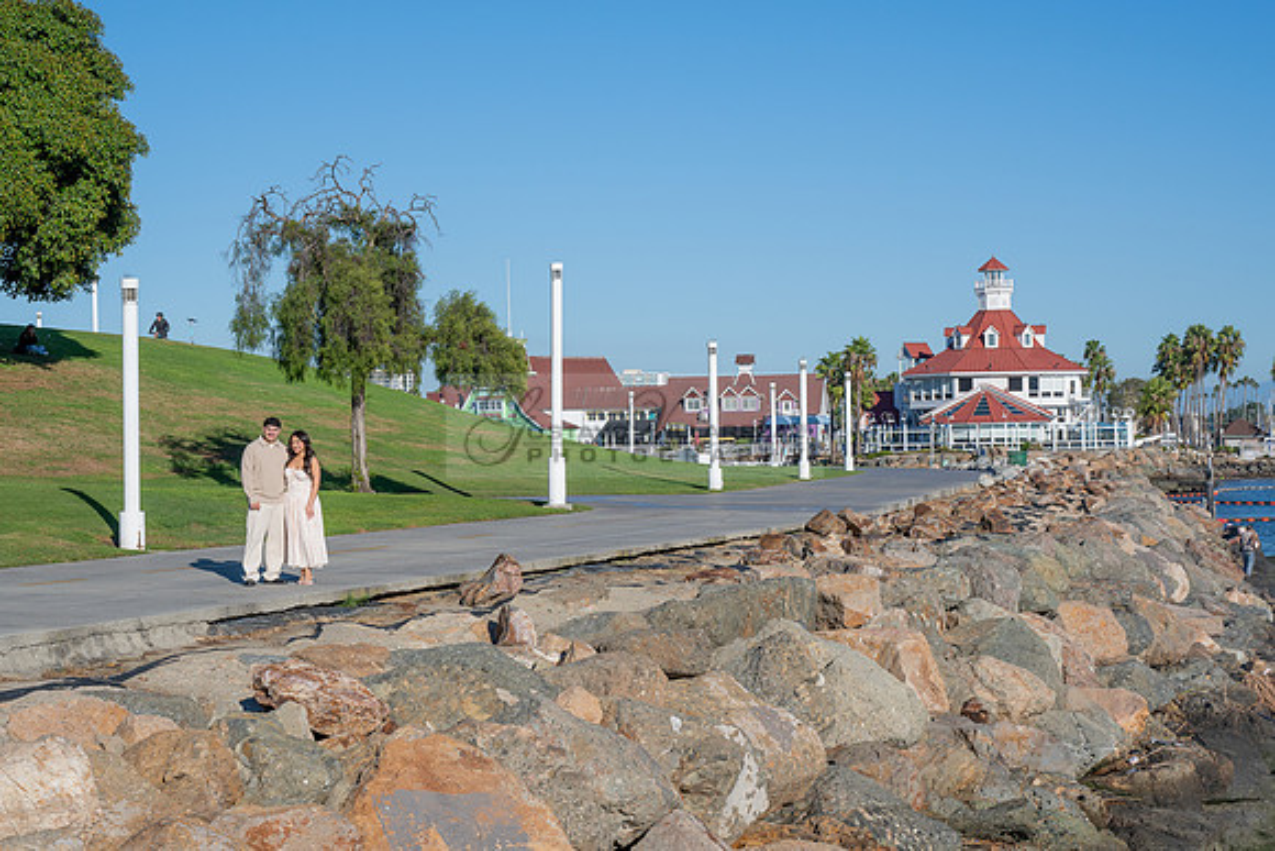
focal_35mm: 66
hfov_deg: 30.5
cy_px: 407
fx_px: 2329
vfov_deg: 20.7
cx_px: 509
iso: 200
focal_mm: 54
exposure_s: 1/640
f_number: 9
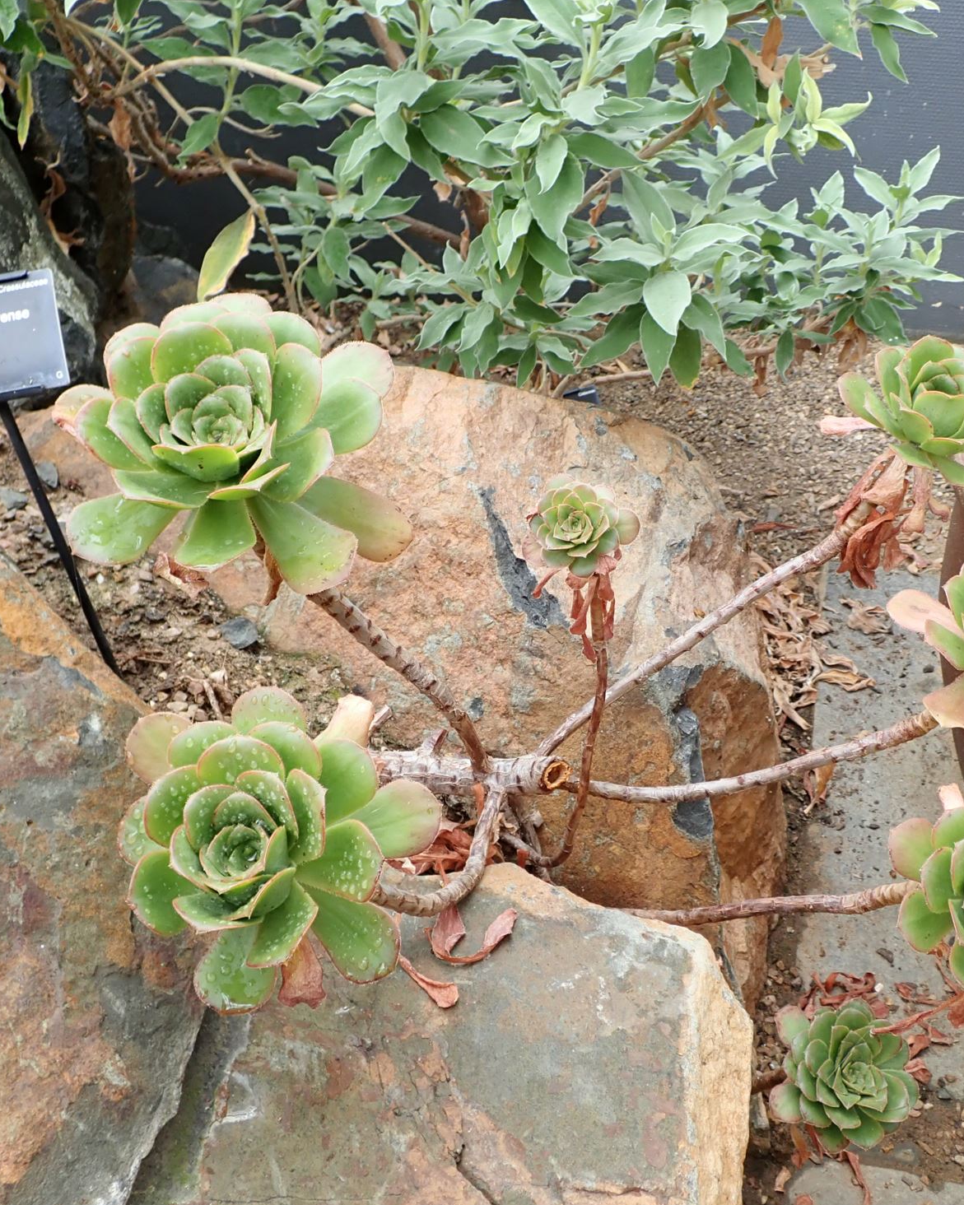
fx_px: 1427
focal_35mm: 40
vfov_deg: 45.8
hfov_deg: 37.3
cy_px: 597
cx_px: 527
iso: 100
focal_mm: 5.5
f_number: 3.2
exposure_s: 1/80
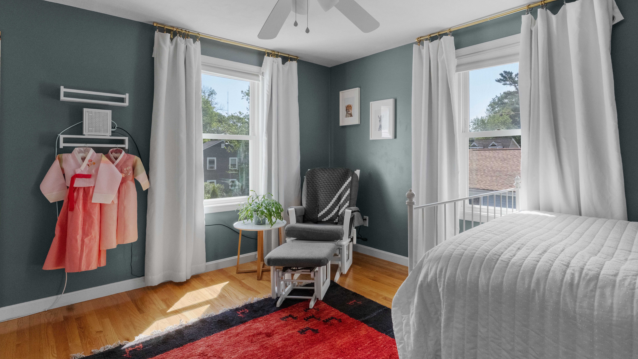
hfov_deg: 88.5
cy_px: 157
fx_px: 326
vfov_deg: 57.5
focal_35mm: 19
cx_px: 354
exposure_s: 1/40
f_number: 11
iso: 3200
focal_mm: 15.2
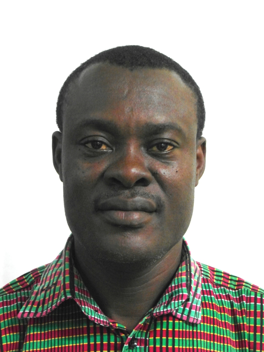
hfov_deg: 18.9
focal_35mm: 78
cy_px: 176
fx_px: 793
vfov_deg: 25.0
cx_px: 132
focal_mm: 13.9
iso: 800
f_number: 3.8
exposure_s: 1/15
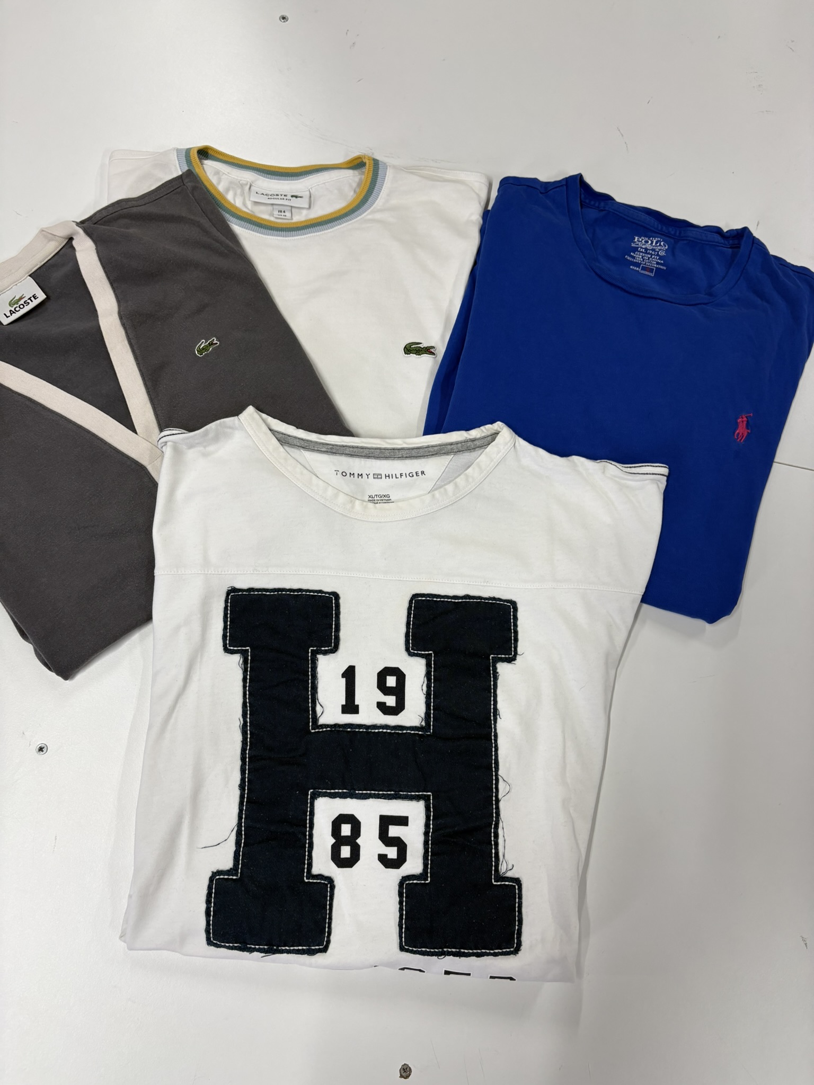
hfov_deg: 53.1
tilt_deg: -74.5
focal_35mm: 26
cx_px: 407
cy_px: 542
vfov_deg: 67.3
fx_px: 815
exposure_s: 1/100
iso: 80
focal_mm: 5.96
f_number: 1.6
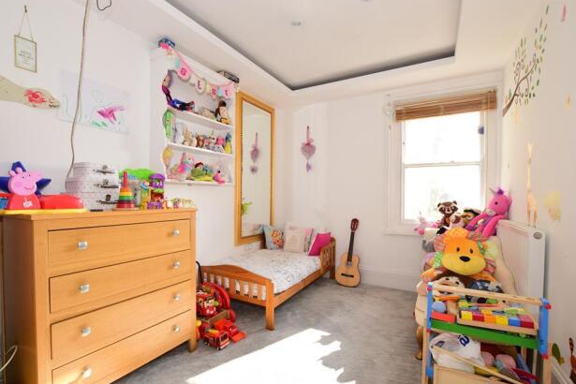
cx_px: 277
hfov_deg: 96.7
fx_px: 256
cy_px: 201
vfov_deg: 73.7
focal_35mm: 16
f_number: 9
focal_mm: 10
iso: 640
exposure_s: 1/200
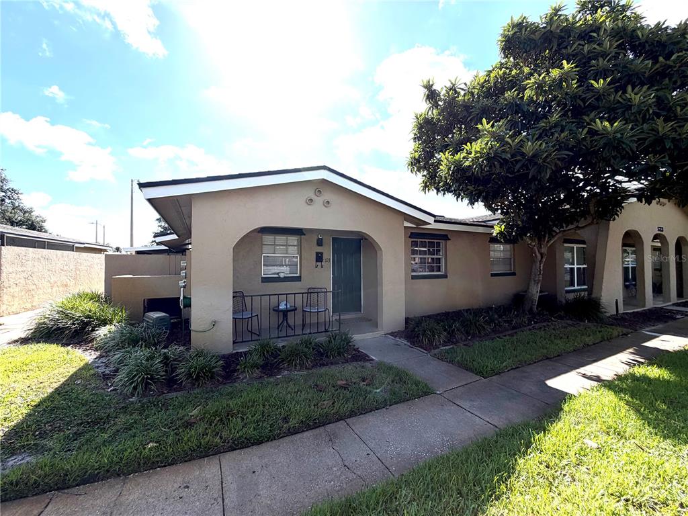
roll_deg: +0.8
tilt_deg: +0.9
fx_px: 278
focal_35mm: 14
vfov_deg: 85.7
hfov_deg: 102.1
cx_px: 344
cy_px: 258
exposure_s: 1/970
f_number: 2.2
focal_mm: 2.22
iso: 25
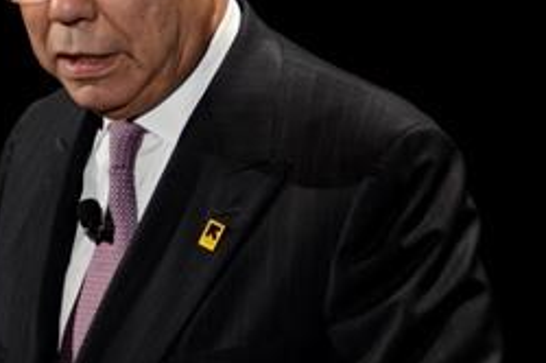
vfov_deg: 1.8
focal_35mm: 779
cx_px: 155
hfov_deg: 2.7
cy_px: 189
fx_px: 11799
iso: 800
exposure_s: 1/80
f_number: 2.8
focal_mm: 200
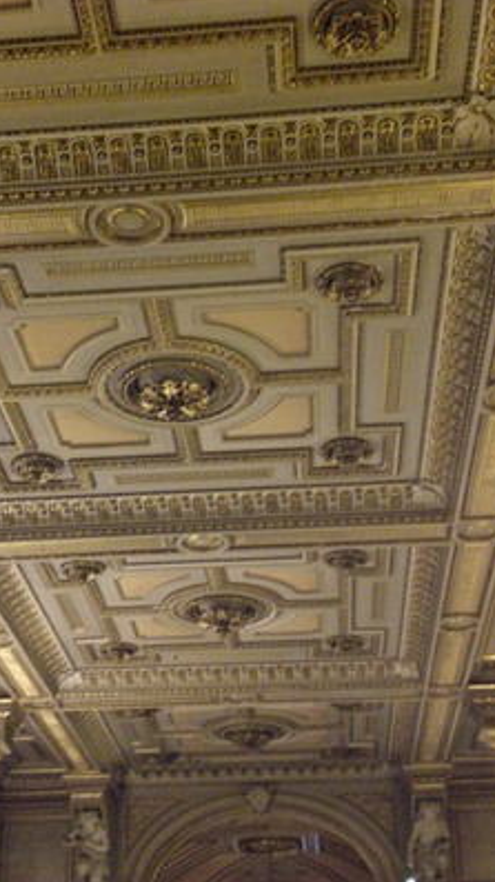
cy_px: 440
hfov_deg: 21.4
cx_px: 184
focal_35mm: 56
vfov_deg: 37.2
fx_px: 1308
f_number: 3.6
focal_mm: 8.44
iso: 800
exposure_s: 1/25
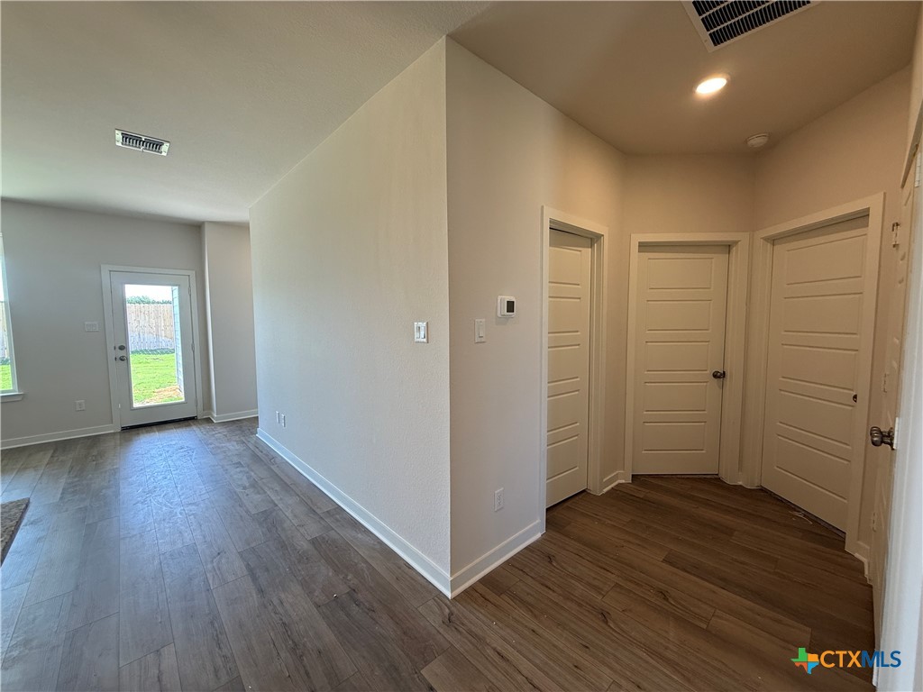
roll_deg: +0.5
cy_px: 346
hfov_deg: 102.1
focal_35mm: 14
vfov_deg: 85.7
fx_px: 373
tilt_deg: -3.9
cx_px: 462
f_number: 2.2
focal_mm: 2.22
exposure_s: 1/120
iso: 125
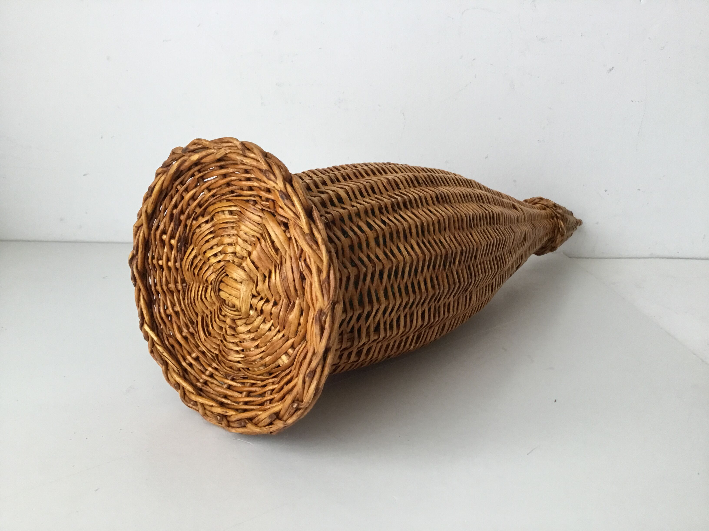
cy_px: 266
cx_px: 354
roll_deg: -0.6
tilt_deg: -17.2
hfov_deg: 58.4
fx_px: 635
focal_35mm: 31
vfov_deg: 45.4
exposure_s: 1/33
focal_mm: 3.3
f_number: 2.4
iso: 125
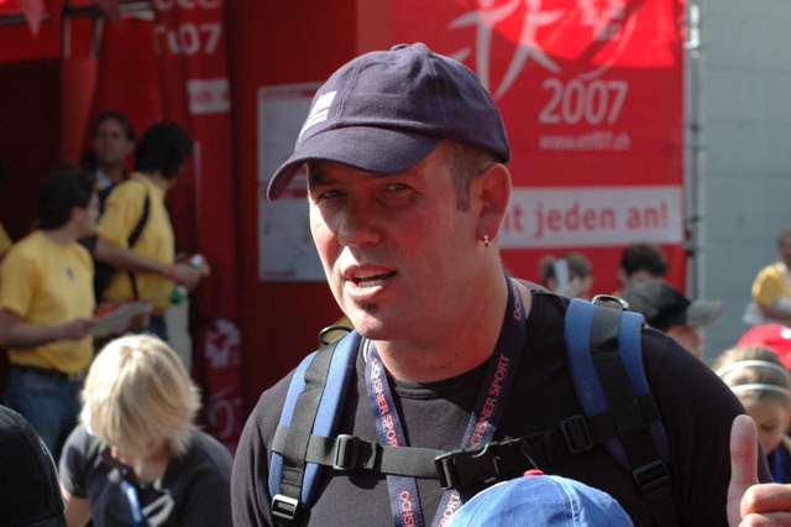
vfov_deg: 13.0
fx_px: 2306
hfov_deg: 19.5
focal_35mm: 105
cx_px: 396
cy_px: 264
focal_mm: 70
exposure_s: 1/400
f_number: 10
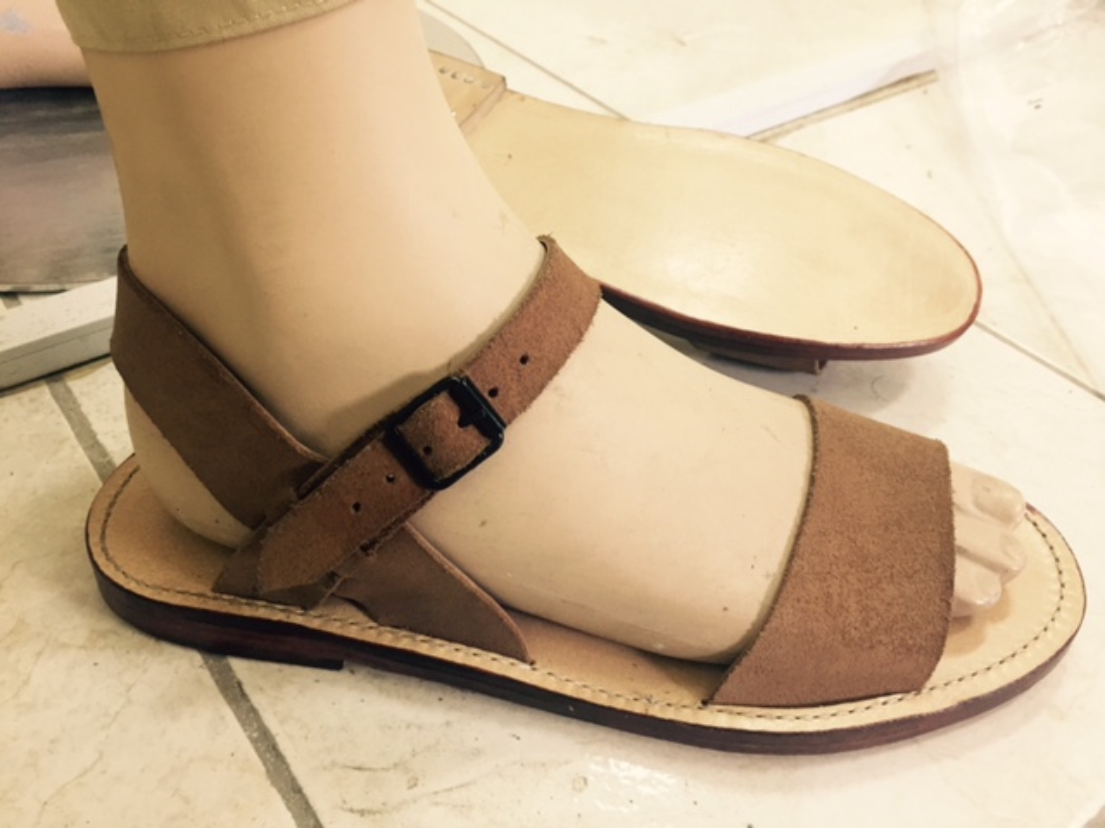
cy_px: 414
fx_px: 926
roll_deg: -4.1
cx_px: 552
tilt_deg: -41.0
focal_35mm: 29
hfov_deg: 61.7
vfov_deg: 48.2
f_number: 2.2
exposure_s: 1/33
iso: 125
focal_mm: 4.15
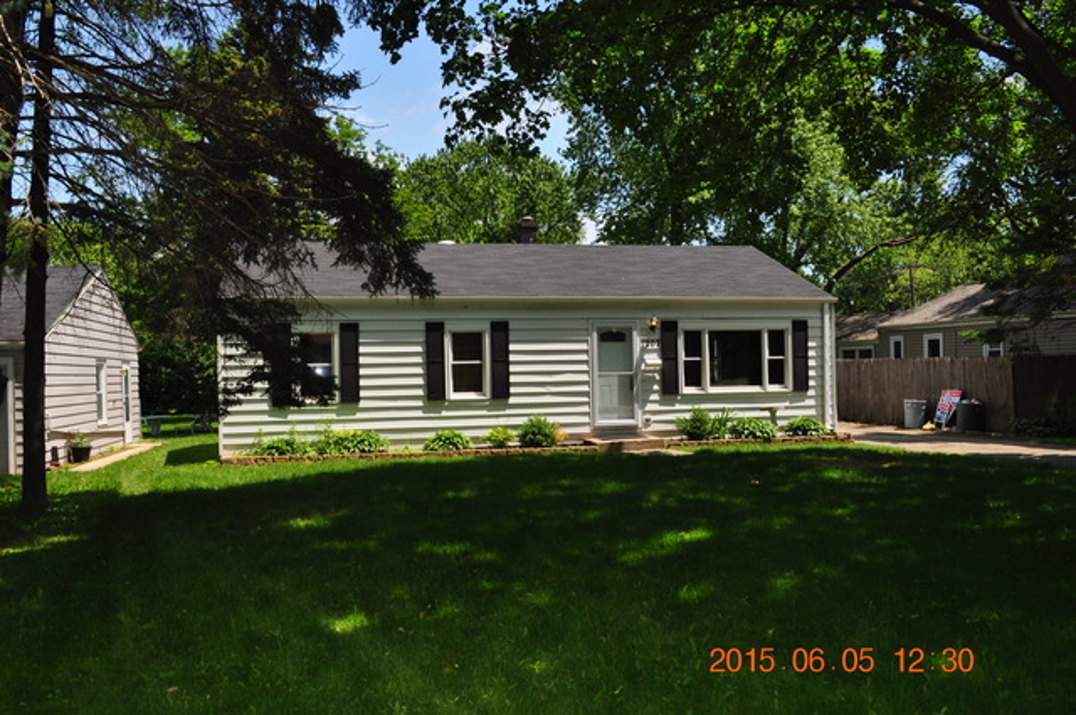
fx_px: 896
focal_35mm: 30
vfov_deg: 43.5
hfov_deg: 62.0
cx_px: 538
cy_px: 358
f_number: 14
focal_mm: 20
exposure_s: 1/200
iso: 200
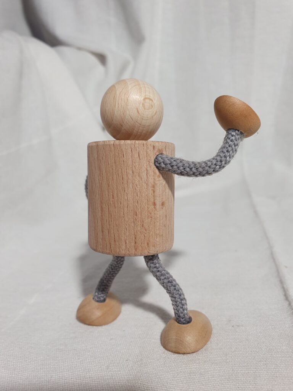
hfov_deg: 53.1
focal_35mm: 26
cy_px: 196
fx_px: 293
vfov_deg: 67.3
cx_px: 146
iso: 50
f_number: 2.4
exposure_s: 1/100
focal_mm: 4.32
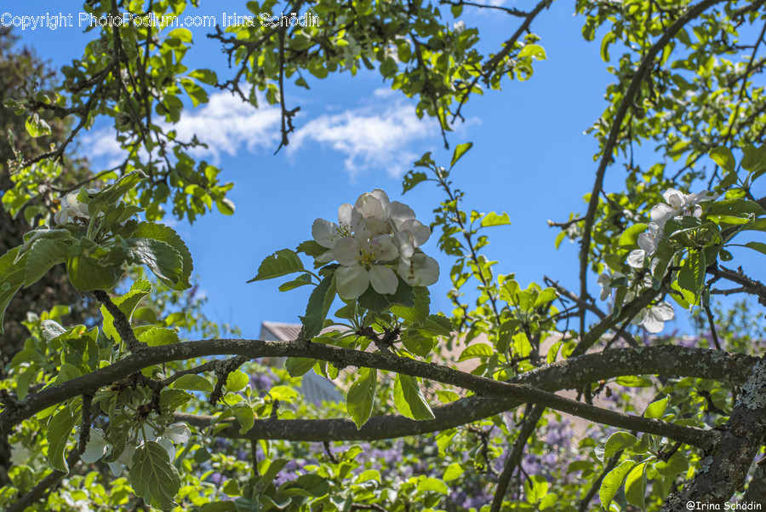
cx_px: 383
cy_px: 256
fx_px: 1064
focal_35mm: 50
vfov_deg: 27.0
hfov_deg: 39.6
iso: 800
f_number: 16
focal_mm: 50
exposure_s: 1/640
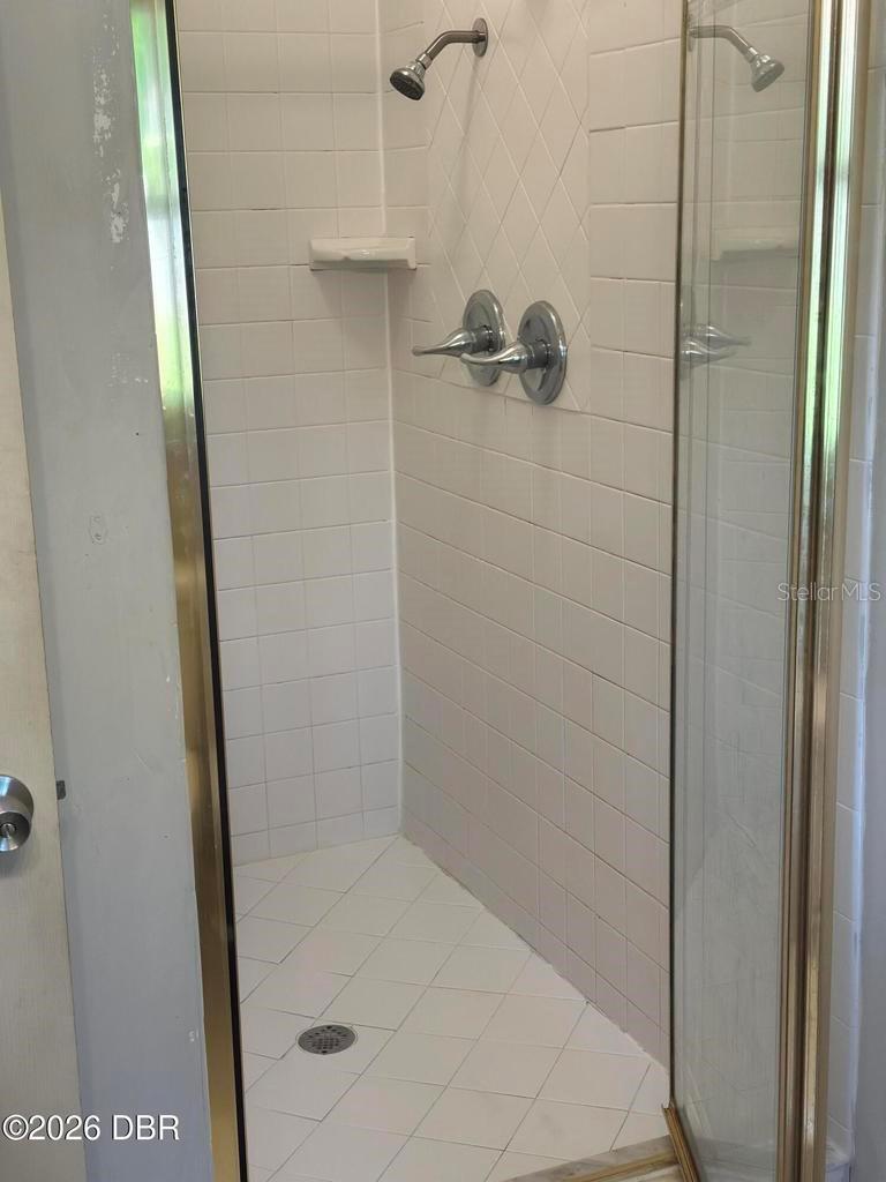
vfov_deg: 39.7
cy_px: 591
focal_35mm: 48
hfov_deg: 30.3
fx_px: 1638
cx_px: 443
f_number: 1.78
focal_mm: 6.86
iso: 160
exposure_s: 1/120
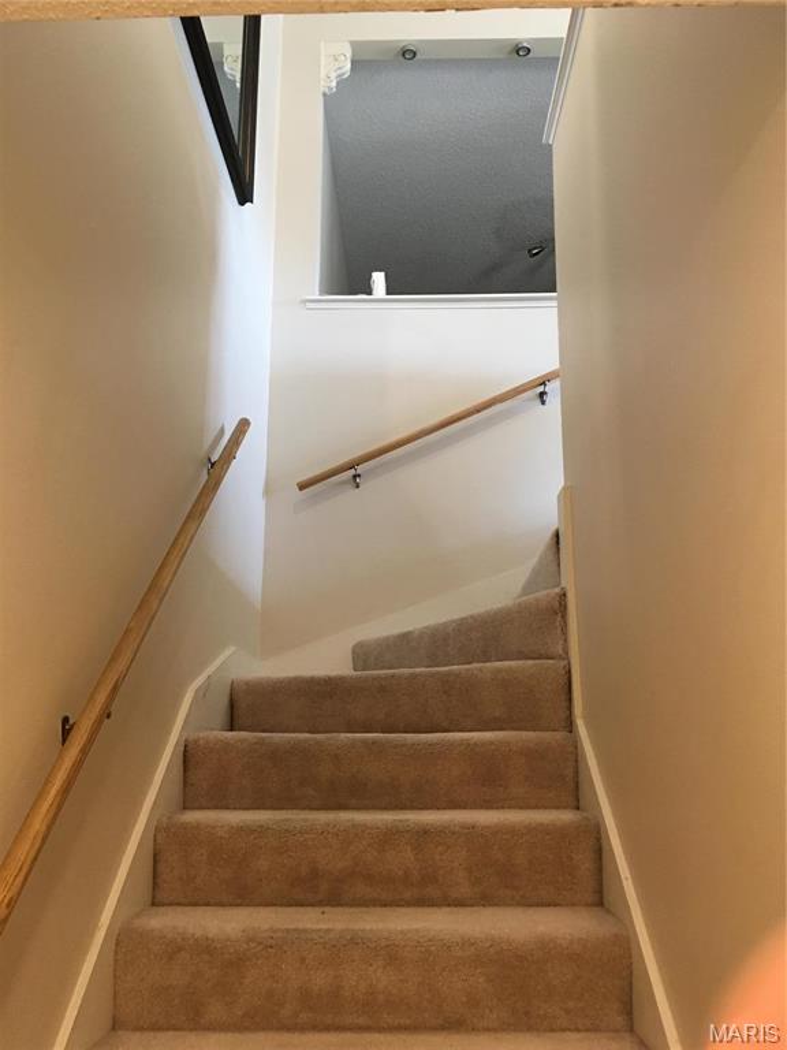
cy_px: 525
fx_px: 879
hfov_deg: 48.2
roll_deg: +0.2
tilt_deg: +11.9
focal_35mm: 29
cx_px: 394
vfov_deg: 61.7
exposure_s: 1/30
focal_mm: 4.15
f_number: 2.2
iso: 100
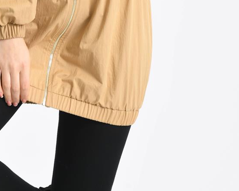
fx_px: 2701
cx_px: 73
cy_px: -100
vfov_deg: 4.0
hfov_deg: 5.1
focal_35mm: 382
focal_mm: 150
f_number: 9
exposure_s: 1/125
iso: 100
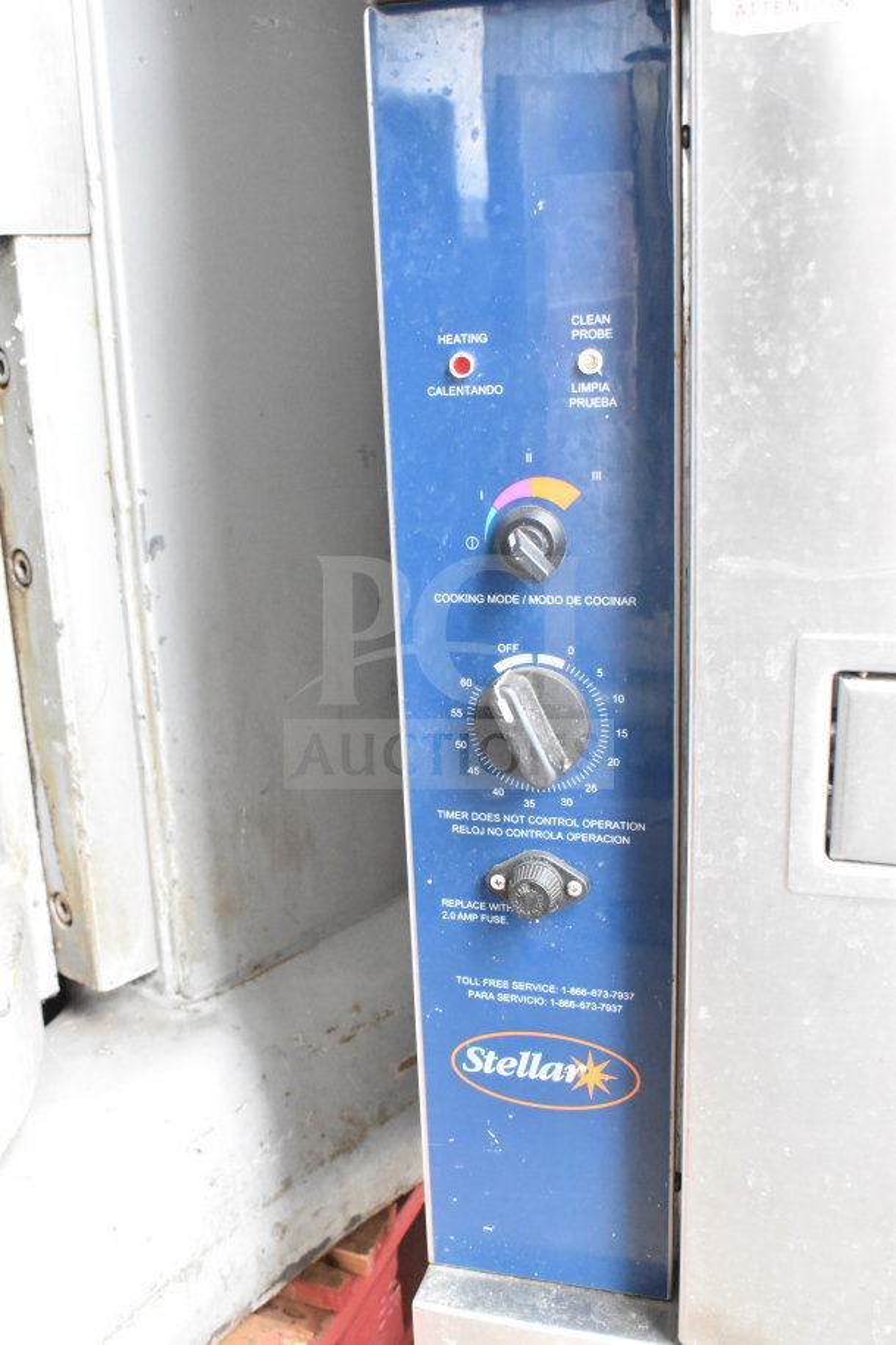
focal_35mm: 36
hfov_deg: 36.9
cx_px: 448
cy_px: 672
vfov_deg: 53.1
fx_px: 1344
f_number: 7.1
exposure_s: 1/200
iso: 6400
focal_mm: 24
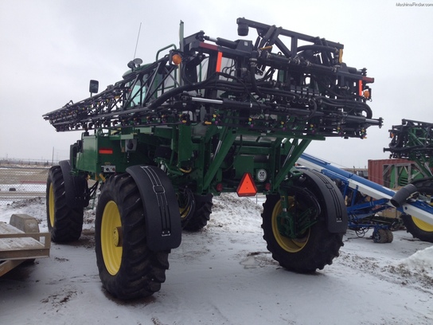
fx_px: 438
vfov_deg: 40.7
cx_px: 216
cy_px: 162
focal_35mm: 35
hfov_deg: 52.6
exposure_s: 1/1175
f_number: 2.4
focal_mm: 4.28
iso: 50
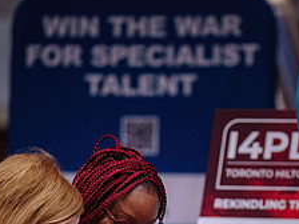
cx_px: 244
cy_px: 238
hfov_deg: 4.9
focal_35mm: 405
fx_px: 3498
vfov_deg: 3.7
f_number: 2.8
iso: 800
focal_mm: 163
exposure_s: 1/80
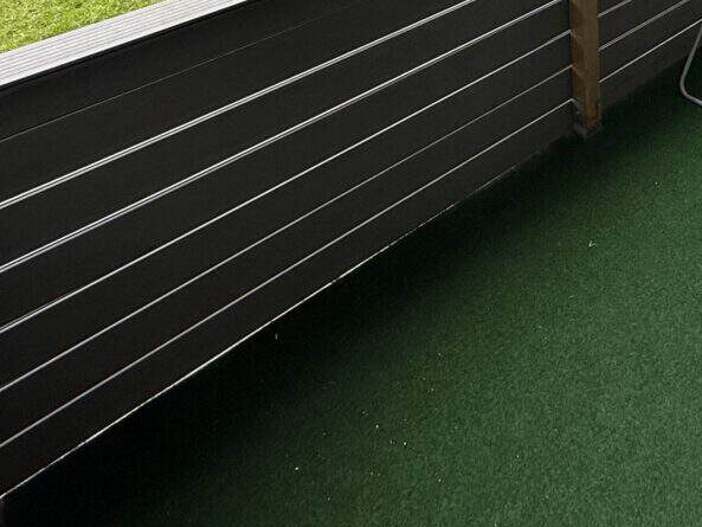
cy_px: -98
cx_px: 559
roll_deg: +2.1
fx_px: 690
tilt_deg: -22.1
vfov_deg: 34.1
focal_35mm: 34
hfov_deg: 50.7
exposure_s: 1/281
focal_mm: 2.22
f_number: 2.2
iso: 64
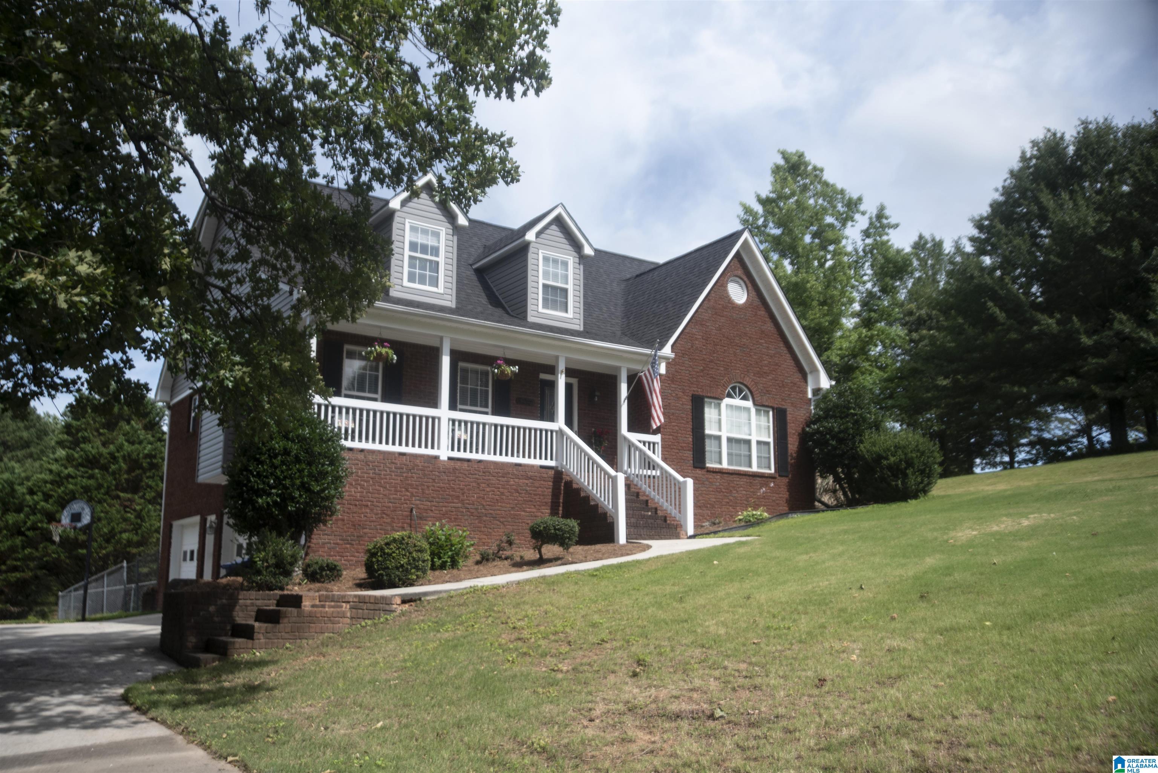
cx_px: 579
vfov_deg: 24.6
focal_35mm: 55
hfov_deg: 36.2
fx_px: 1770
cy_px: 386
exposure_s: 1/4000
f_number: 2.8
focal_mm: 55
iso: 250
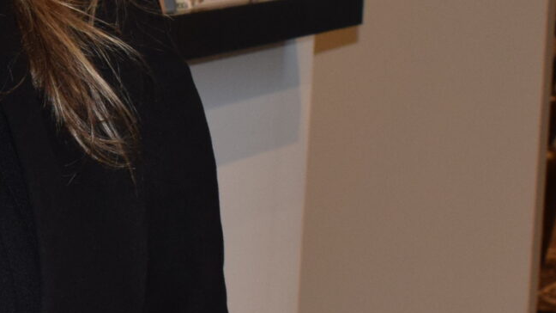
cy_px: -30
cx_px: -303
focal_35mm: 180
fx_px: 2654
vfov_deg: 6.7
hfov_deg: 11.4
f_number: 9
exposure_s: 1/125
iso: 640
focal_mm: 29
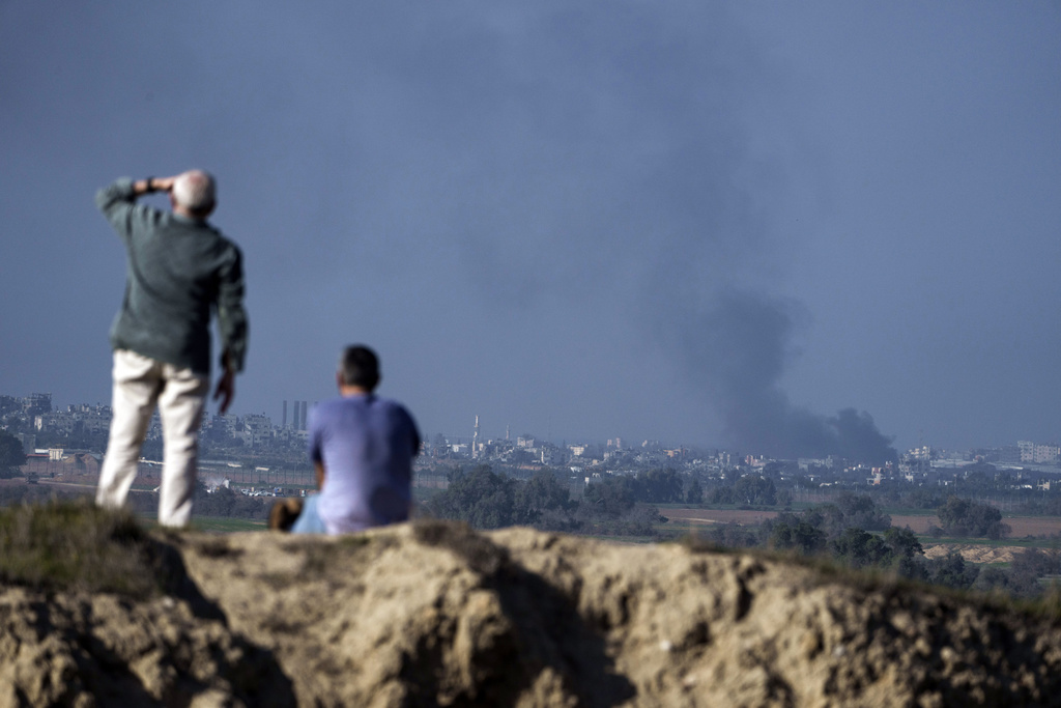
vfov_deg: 3.4
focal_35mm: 400
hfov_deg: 5.2
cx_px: 530
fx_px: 11790
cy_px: 354
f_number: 11
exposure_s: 1/2000
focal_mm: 400
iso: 400
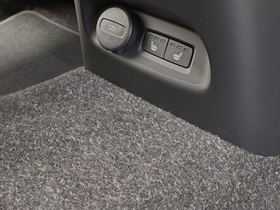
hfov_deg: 35.5
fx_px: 437
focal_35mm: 54
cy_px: -11
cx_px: 116
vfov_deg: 25.4
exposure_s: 1/25
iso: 2500
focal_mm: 5.4
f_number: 1.8
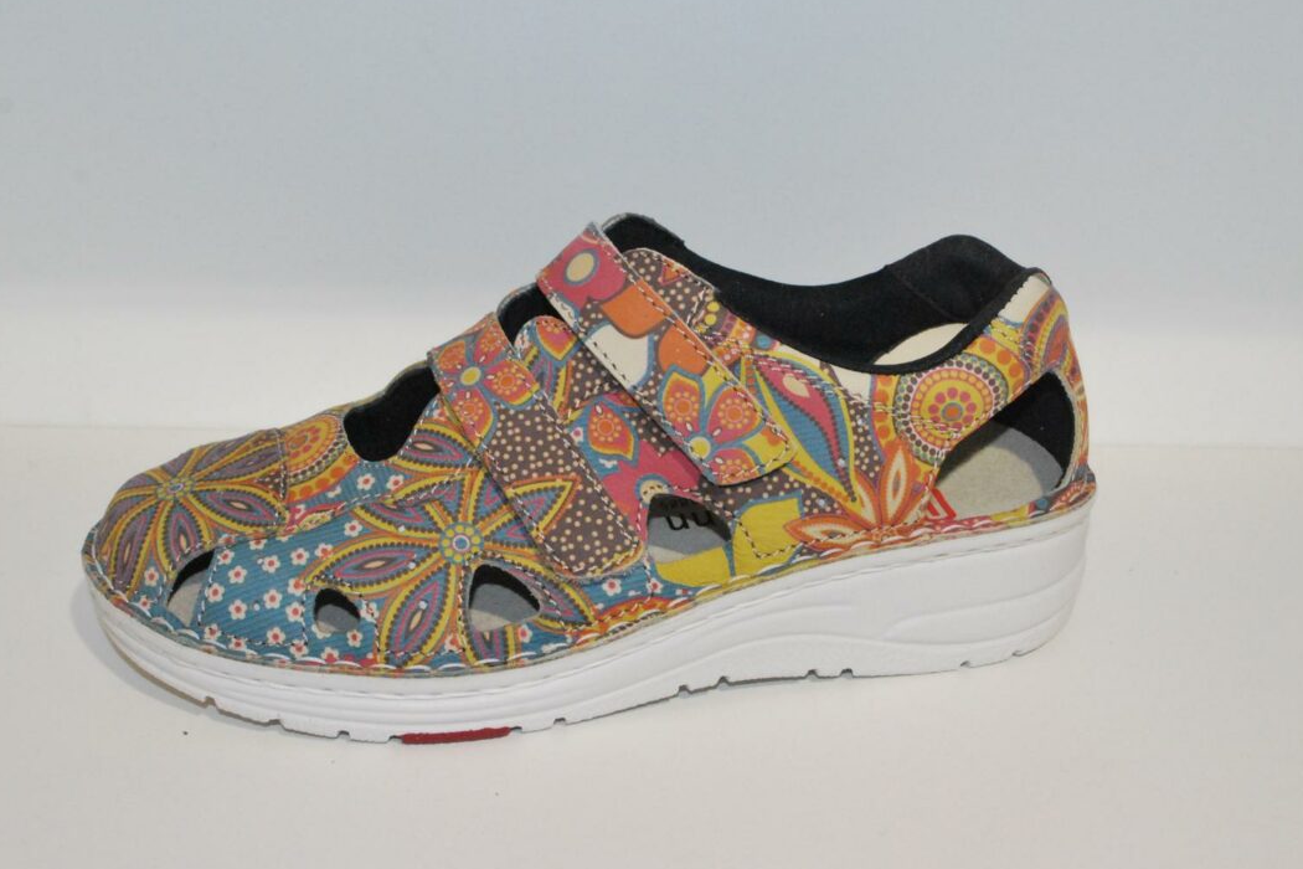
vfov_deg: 27.0
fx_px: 1810
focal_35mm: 50
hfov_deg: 39.6
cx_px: 604
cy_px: 364
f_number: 10
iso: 1600
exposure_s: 1/200
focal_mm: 26
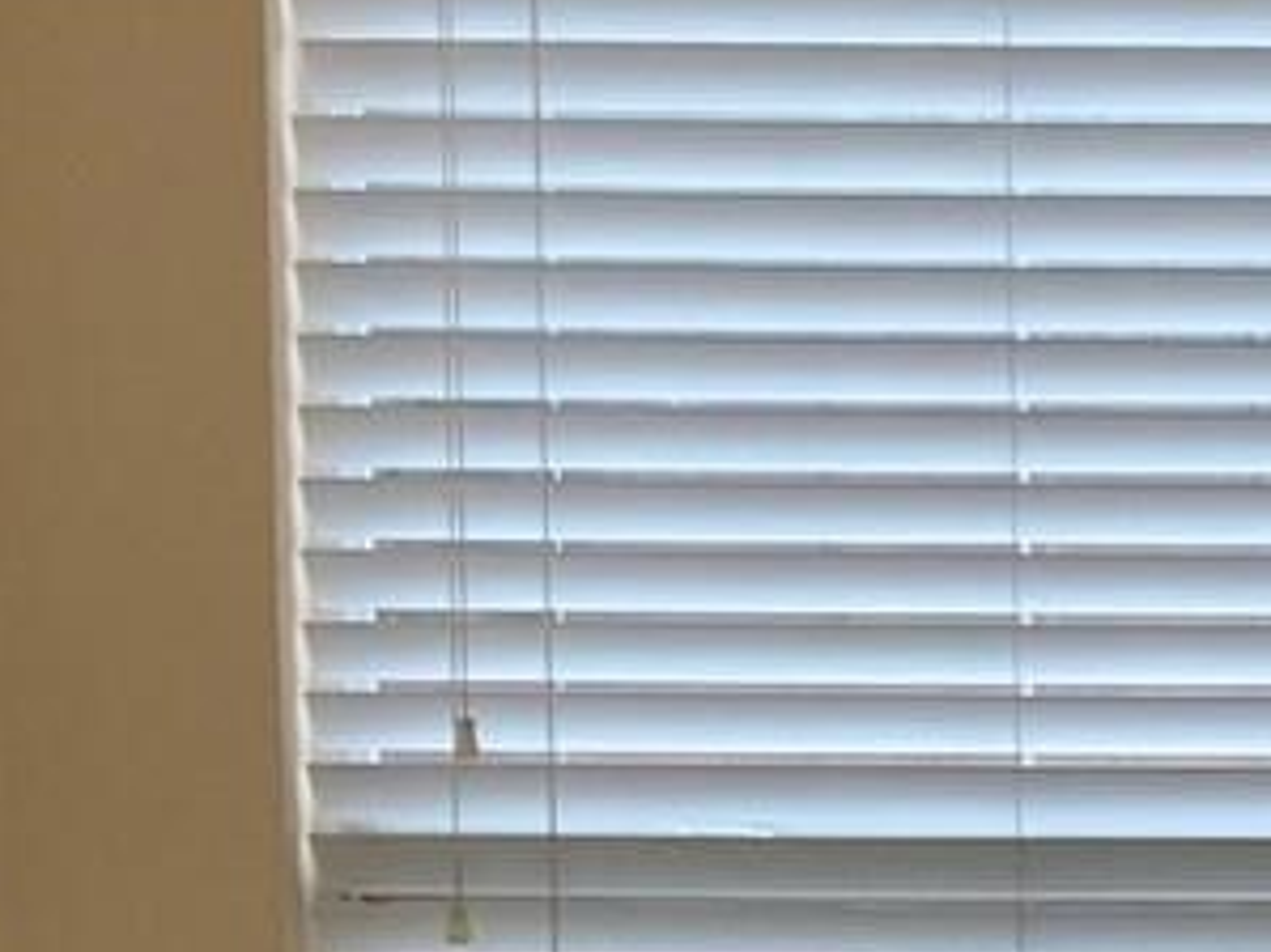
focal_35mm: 178
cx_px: 2066
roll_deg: +0.1
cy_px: 1275
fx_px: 6533
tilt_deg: -5.9
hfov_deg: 10.6
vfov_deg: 8.2
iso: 64
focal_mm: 4.25
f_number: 1.8
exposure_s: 1/120
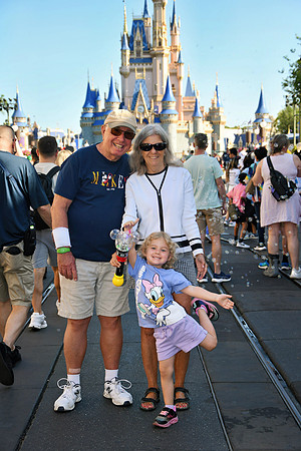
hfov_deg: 21.6
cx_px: 150
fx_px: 790
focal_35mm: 63
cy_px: 226
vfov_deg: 31.9
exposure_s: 1/250
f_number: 4.8
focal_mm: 42
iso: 100
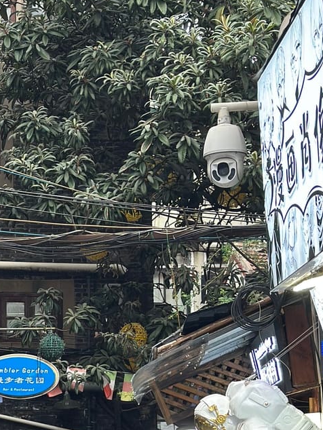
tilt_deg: +5.1
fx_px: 1355
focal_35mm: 109
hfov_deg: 13.4
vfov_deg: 17.9
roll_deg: -0.3
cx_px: -21
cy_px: 338
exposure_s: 1/121
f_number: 1.78
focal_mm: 6.86
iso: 125
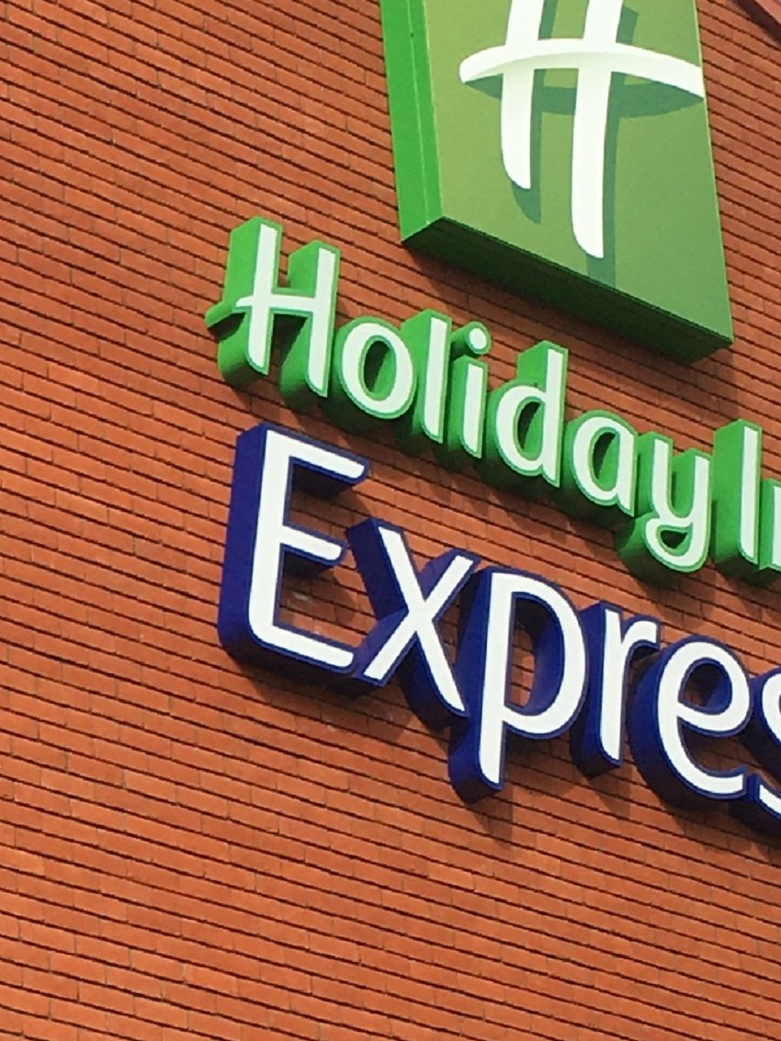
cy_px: 933
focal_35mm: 131
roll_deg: +1.3
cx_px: -141
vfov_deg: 14.9
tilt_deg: +20.9
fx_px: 3940
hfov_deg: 11.1
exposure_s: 1/1538
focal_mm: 4.15
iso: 25
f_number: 2.2
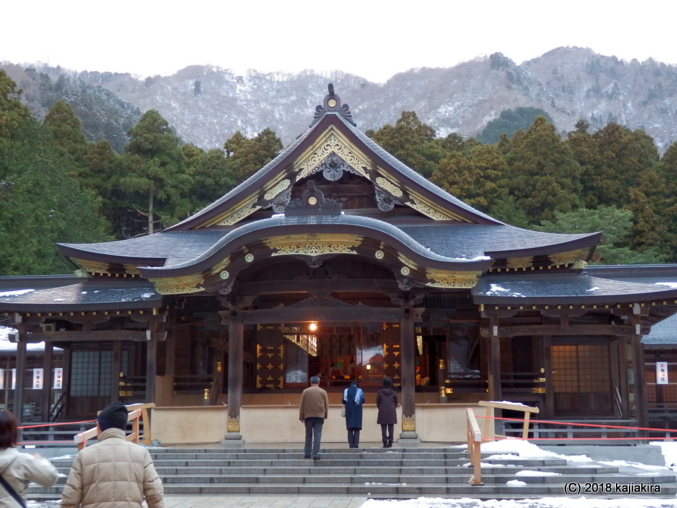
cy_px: 254
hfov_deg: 38.9
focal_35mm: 49
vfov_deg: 29.7
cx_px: 338
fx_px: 958
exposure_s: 1/30
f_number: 4
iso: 400
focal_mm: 8.9
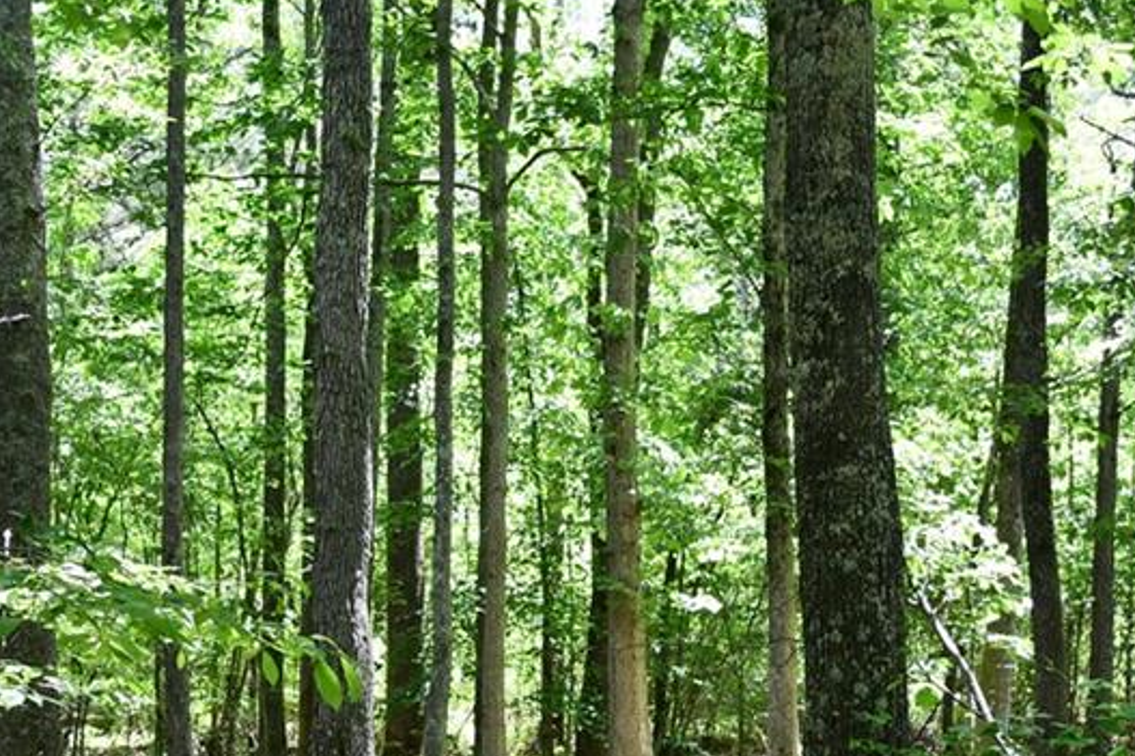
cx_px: 513
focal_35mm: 70
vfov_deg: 19.2
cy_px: 610
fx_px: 2206
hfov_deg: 28.8
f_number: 3.5
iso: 400
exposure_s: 1/250
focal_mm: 18
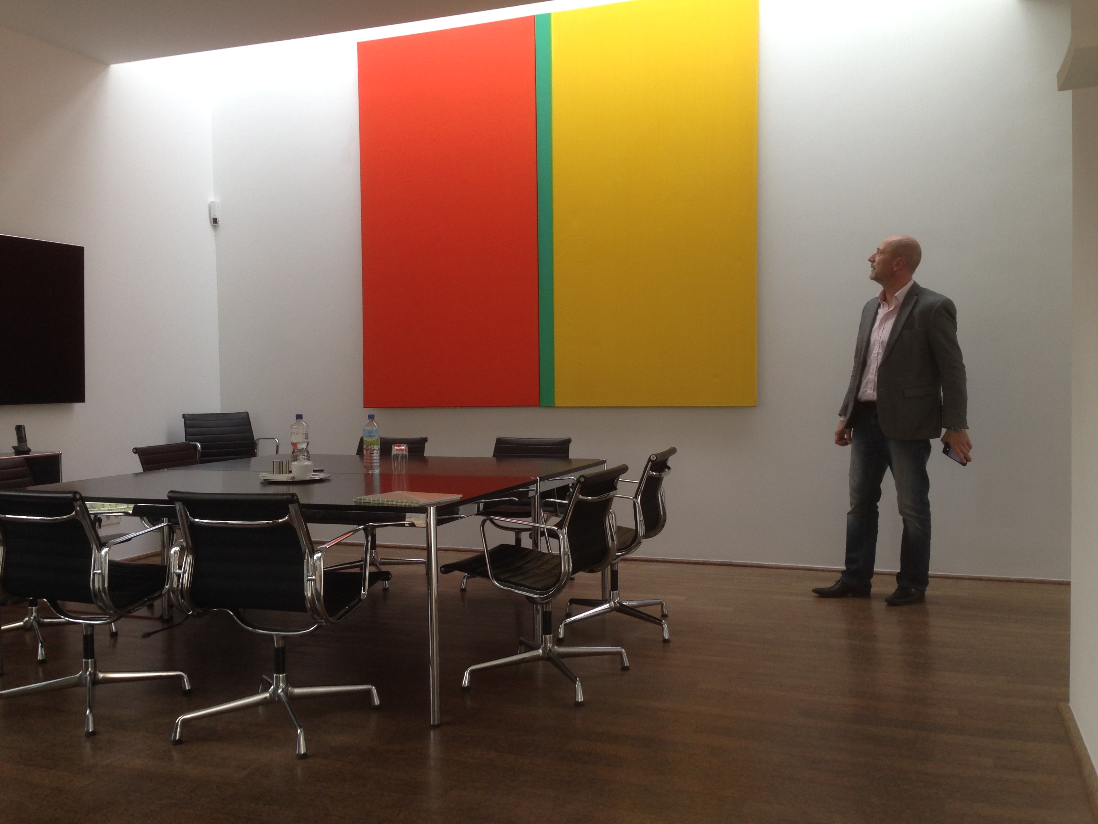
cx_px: 549
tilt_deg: -2.1
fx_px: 1047
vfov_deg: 42.9
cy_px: 412
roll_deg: +0.0
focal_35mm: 33
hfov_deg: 55.4
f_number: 2.4
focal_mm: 4.12
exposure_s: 1/60
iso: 50
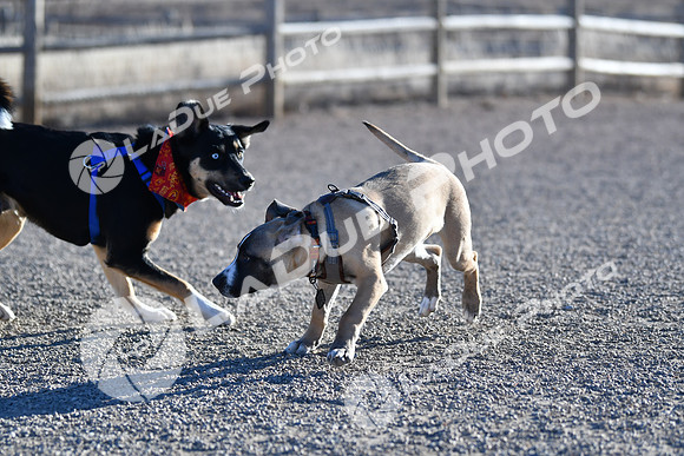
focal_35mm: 129
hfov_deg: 15.9
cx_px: 342
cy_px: 228
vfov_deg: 10.6
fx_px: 2451
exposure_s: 1/4000
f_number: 2.8
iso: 320
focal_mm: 86
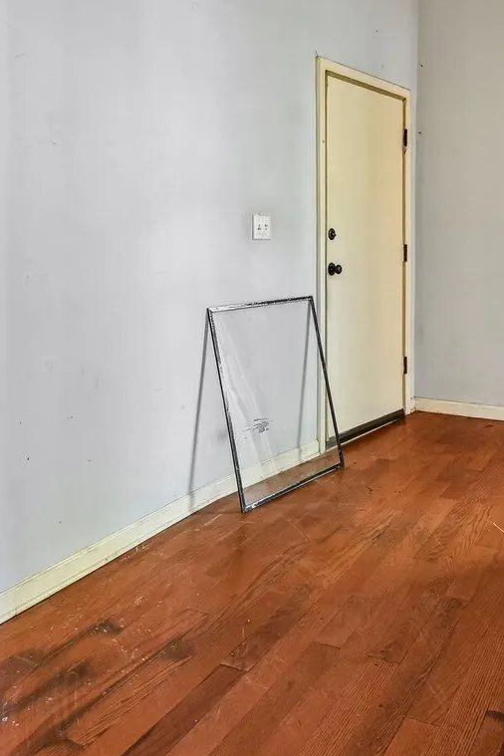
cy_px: 248
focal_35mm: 32
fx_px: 672
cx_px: 359
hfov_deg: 40.3
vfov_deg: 57.3
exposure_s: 1/1.67
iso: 400
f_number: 8
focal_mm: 10
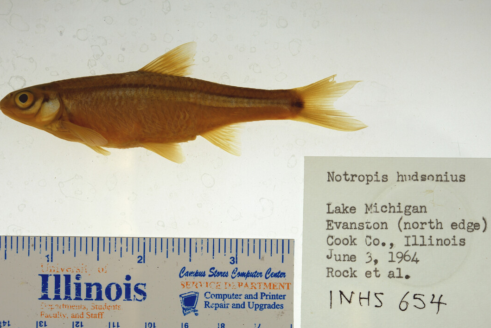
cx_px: 225
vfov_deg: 20.0
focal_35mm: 68
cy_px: 182
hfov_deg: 29.6
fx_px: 928
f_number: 10
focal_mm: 60
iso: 100
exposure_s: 1/200
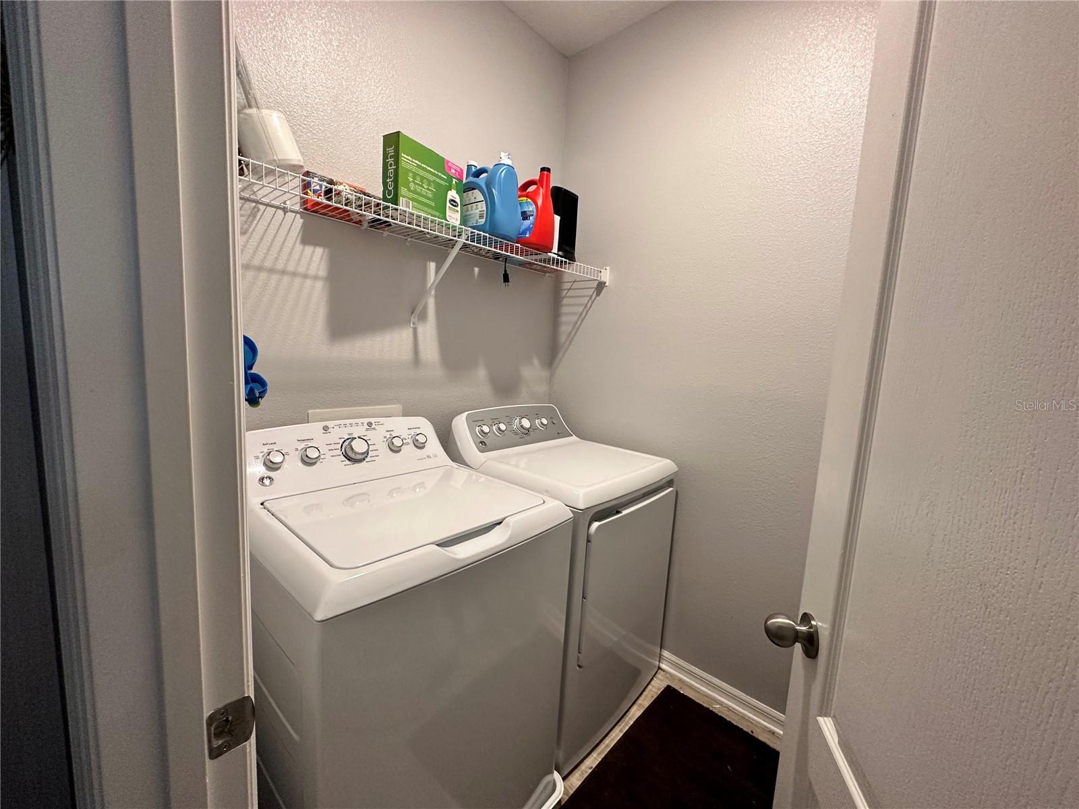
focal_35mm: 14
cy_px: 404
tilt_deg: -7.1
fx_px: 436
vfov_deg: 85.7
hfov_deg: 102.1
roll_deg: -3.5
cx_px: 540
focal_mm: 2.22
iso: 250
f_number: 2.2
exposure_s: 1/60
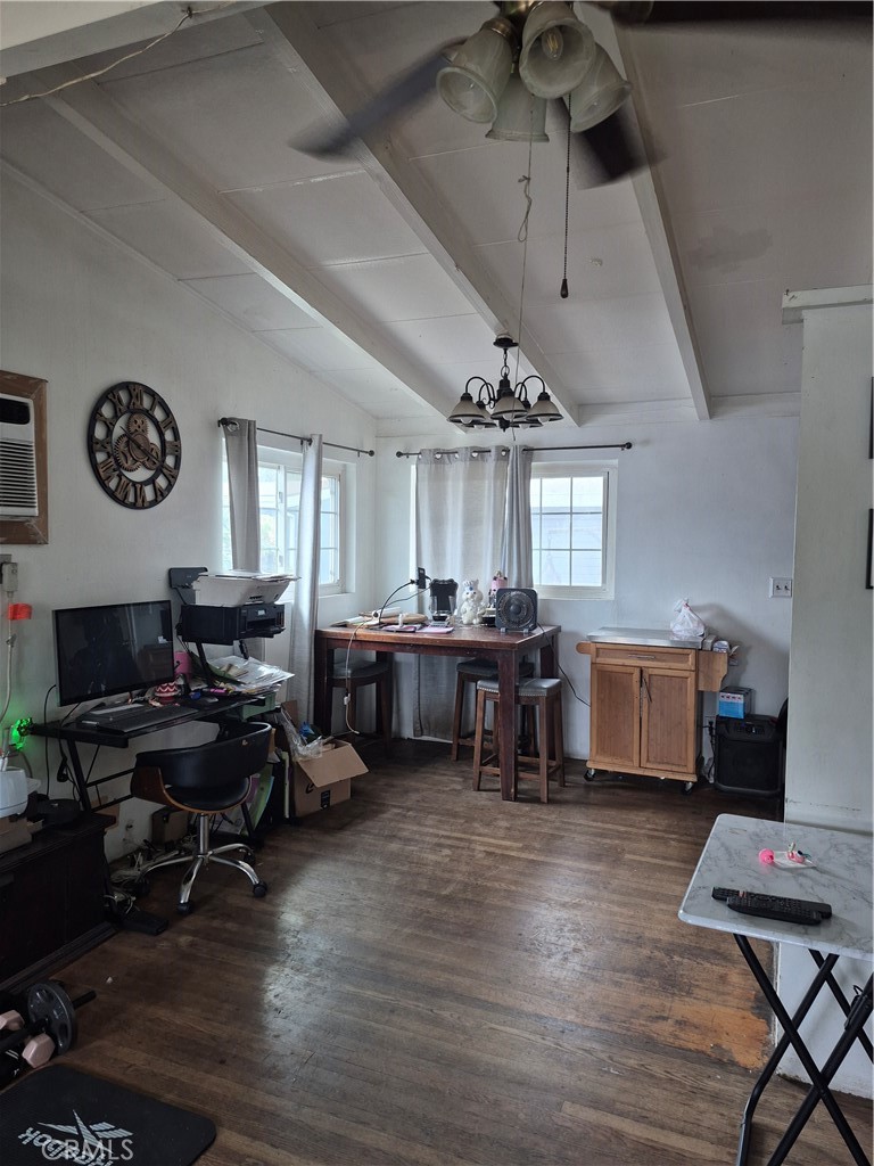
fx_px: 774
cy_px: 583
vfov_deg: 73.9
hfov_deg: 58.9
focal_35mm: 23
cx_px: 437
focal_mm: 5.4
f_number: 1.8
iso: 100
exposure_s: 1/53
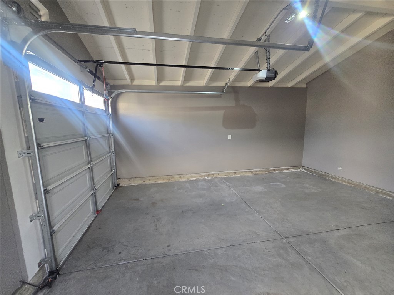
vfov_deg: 89.9
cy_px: 148
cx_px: 197
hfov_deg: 106.2
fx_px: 148
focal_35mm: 13
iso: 400
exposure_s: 1/60
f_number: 2.2
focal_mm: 2.2
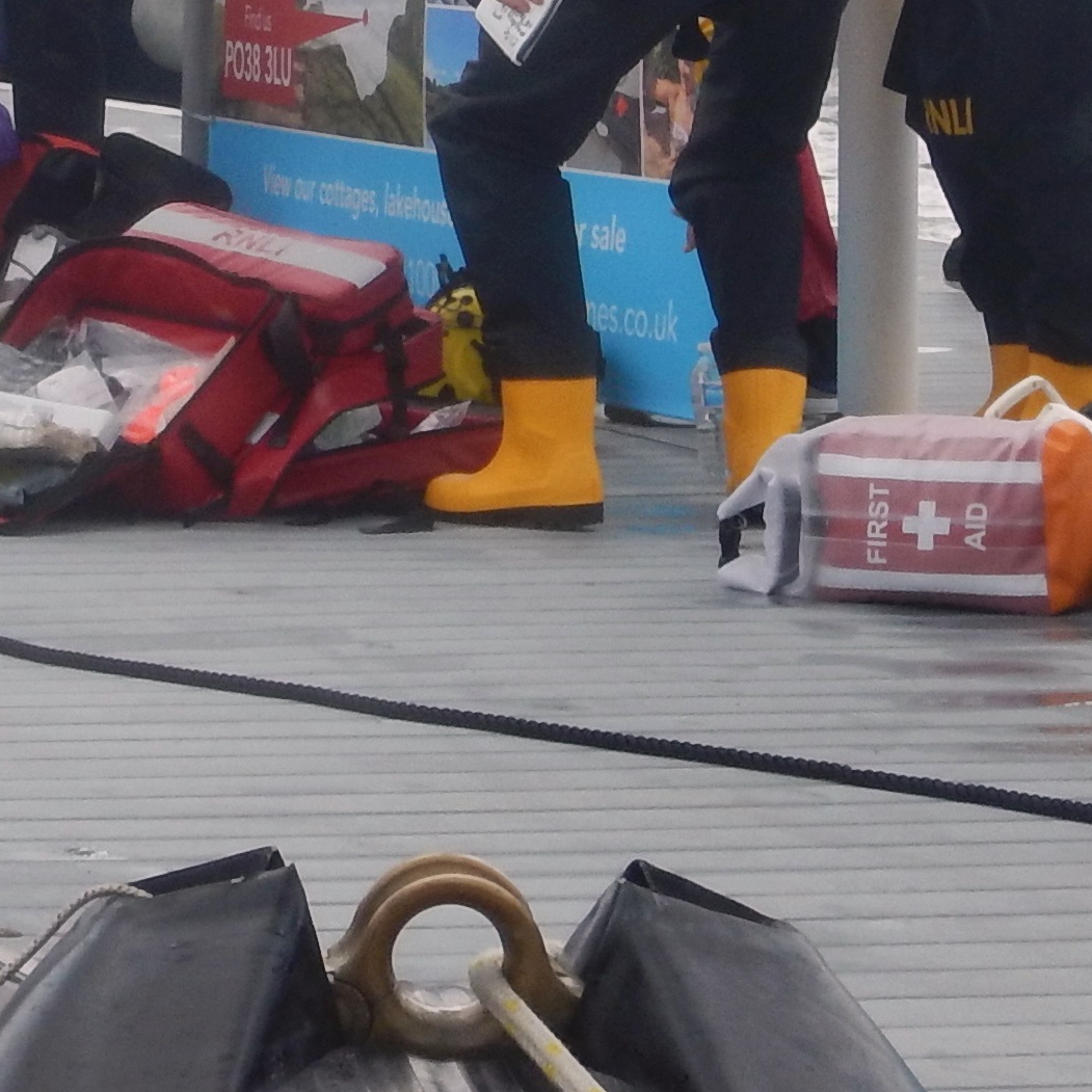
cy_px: -229
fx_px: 7745
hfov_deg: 8.0
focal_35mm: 217
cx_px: -58
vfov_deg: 8.0
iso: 125
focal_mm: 10.1
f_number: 4.4
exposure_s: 1/800
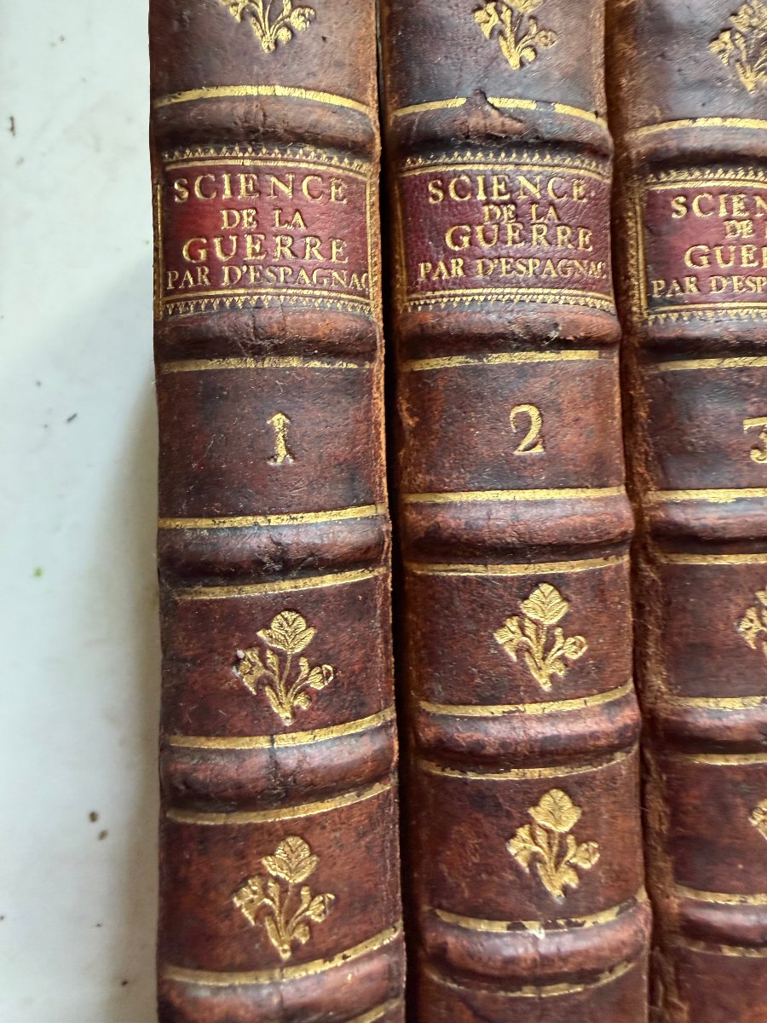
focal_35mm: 24
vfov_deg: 71.6
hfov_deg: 56.8
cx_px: 384
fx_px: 709
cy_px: 512
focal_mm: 2.22
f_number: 2.2
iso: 400
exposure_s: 1/60
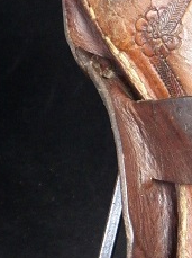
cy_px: 128
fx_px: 1142
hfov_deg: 9.5
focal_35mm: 154
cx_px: 196
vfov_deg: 12.8
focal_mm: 7.9
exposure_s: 1/40
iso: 400
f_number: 3.2
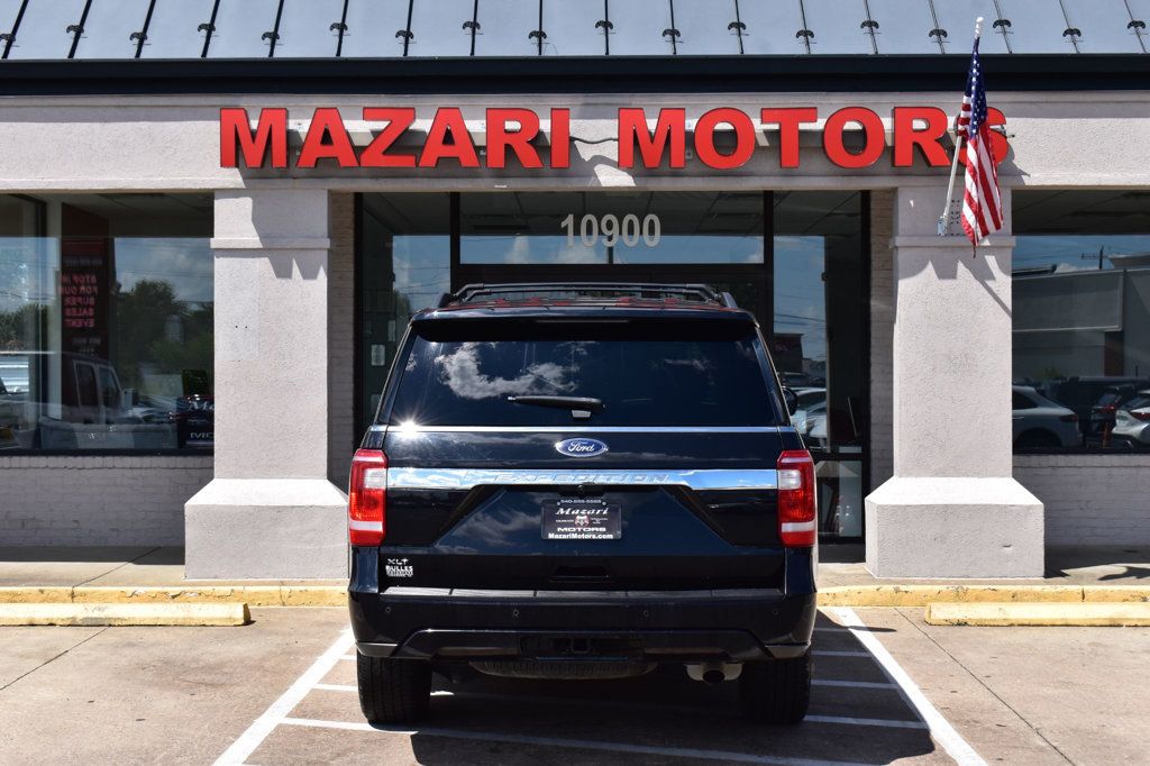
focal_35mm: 57
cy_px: 383
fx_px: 1820
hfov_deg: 35.1
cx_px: 575
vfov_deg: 23.8
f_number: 11
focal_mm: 38
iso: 400
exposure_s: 1/500
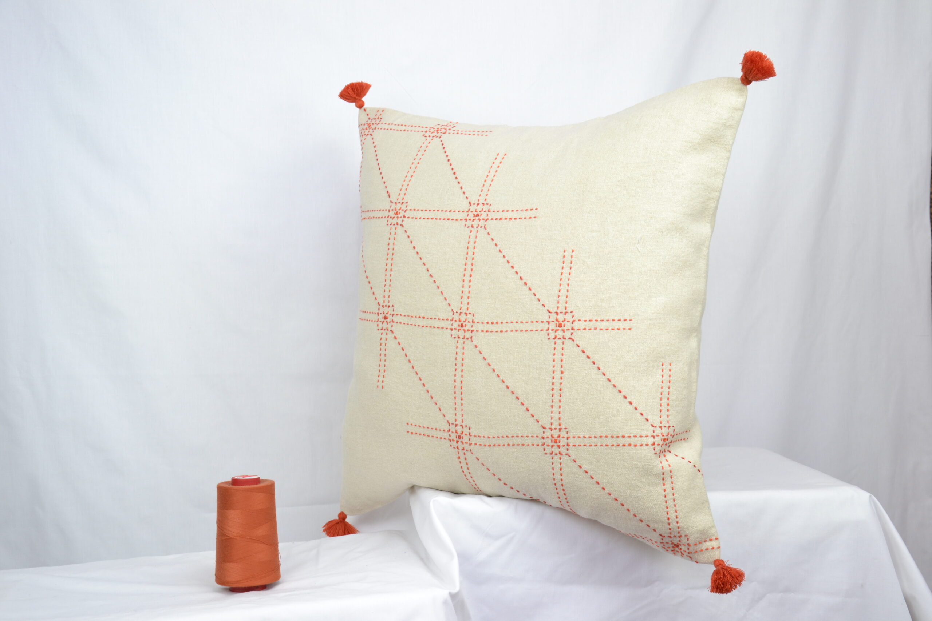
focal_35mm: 52
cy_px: 310
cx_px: 466
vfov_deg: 25.8
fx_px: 1359
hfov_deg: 37.8
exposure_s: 1/50
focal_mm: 35
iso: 400
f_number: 6.3
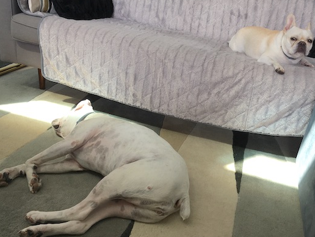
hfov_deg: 51.3
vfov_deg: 39.6
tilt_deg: -23.9
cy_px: 108
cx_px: 174
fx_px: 328
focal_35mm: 36
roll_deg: -8.7
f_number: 2.2
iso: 32
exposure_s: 1/60
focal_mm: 4.15
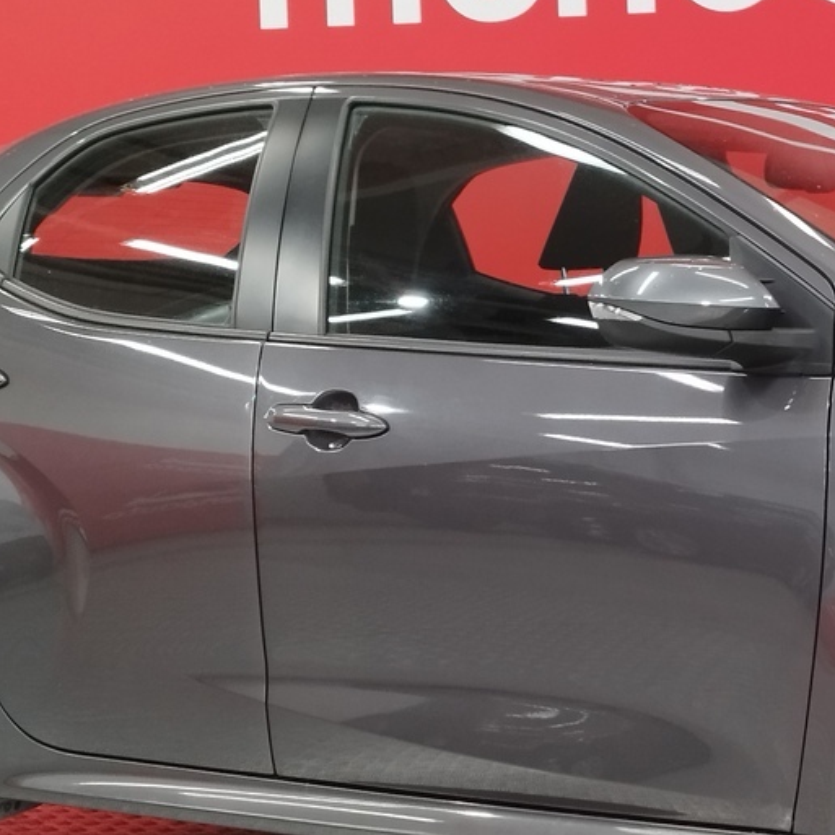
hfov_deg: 26.5
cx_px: 793
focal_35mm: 62
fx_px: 1692
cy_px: 348
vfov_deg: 27.7
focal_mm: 5.95
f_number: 1.89
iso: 190
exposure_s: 1/50
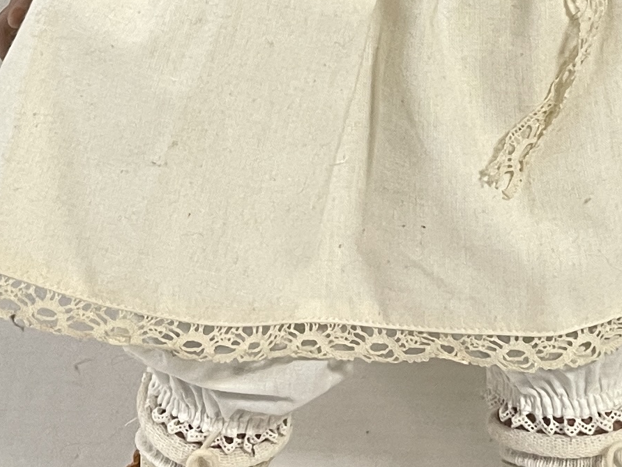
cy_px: -175
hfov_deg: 17.4
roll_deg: +3.0
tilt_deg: -21.8
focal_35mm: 113
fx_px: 2030
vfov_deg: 12.6
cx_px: 343
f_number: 1.6
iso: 100
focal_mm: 5.1
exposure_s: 1/50
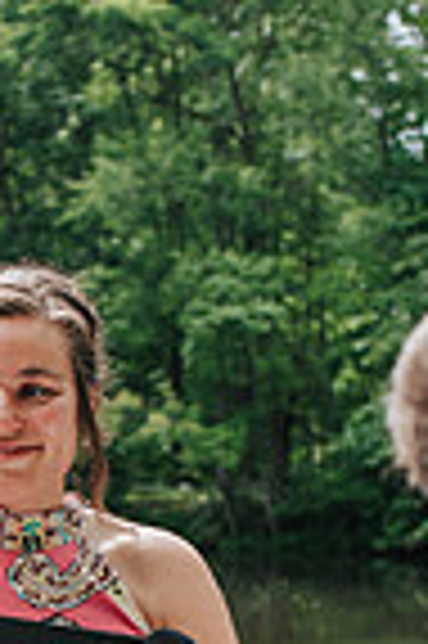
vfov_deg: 18.0
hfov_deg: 12.3
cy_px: 689
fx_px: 1966
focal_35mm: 110
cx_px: 45
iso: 220
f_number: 3.5
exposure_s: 1/800
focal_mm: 35
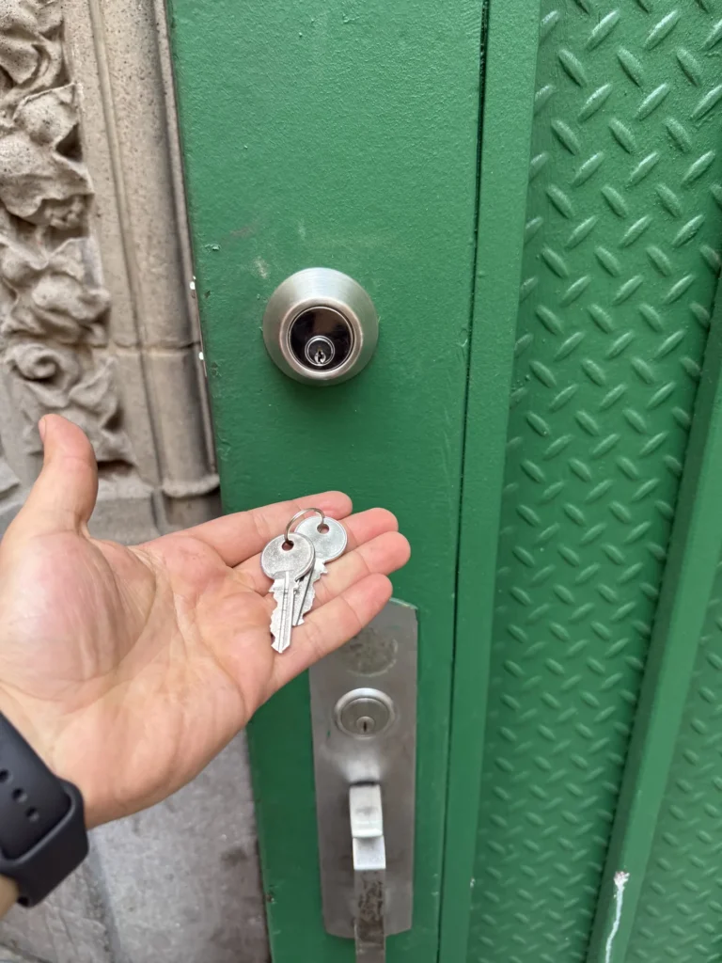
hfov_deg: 56.8
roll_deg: +0.8
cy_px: 482
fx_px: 667
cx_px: 361
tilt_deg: -23.4
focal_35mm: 24
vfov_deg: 71.6
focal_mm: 6.76
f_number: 1.78
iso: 160
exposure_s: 1/120
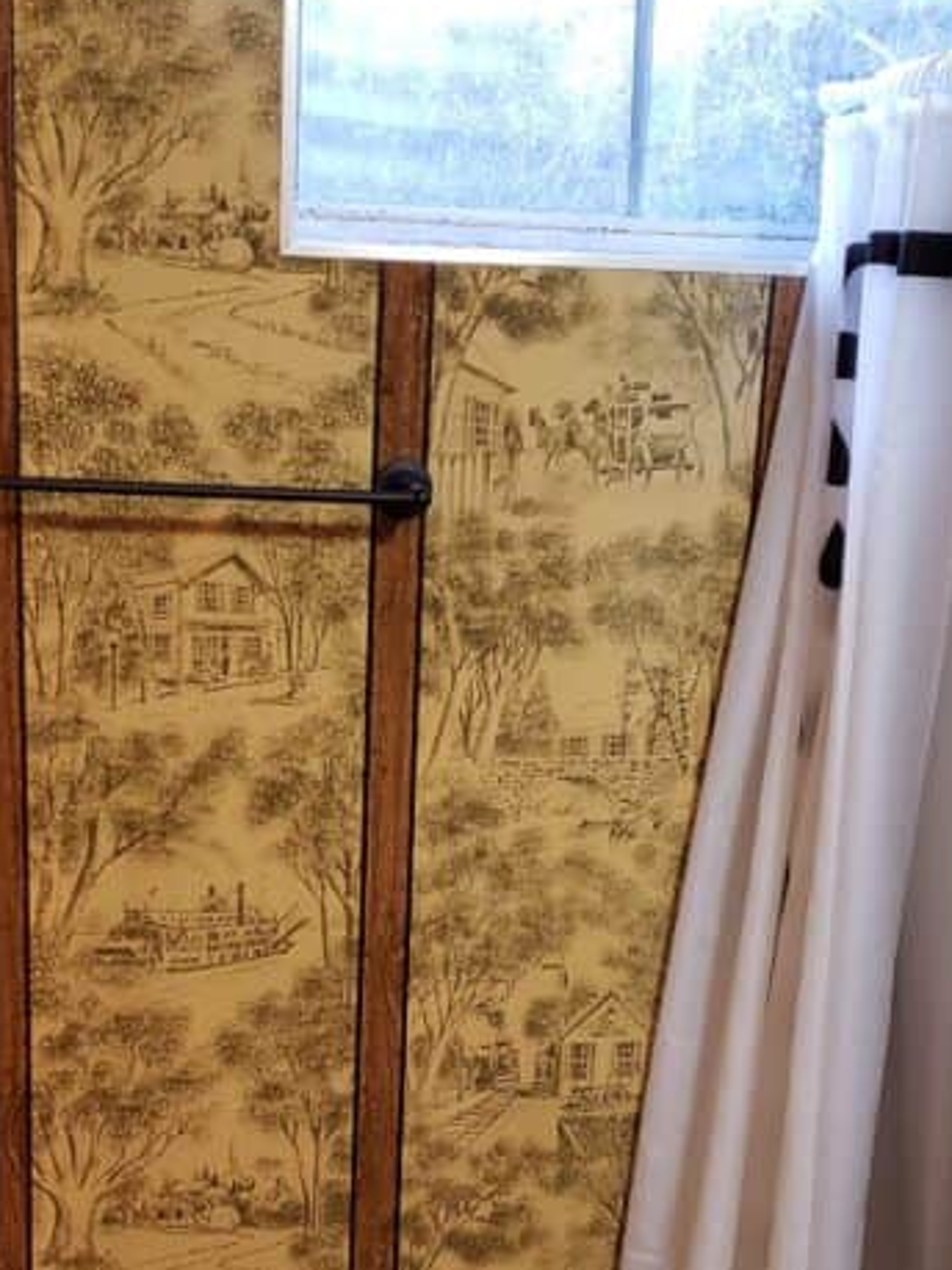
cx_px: 365
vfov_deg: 32.7
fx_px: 2128
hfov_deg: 25.2
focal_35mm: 58
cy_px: 935
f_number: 1.5
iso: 250
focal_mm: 4.3
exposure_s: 1/20
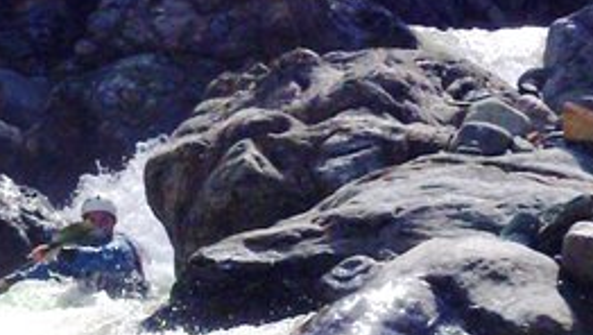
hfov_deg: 10.2
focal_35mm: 211
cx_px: 301
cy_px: 204
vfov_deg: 5.8
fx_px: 3321
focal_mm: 22.79
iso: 800
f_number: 16
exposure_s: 1/800
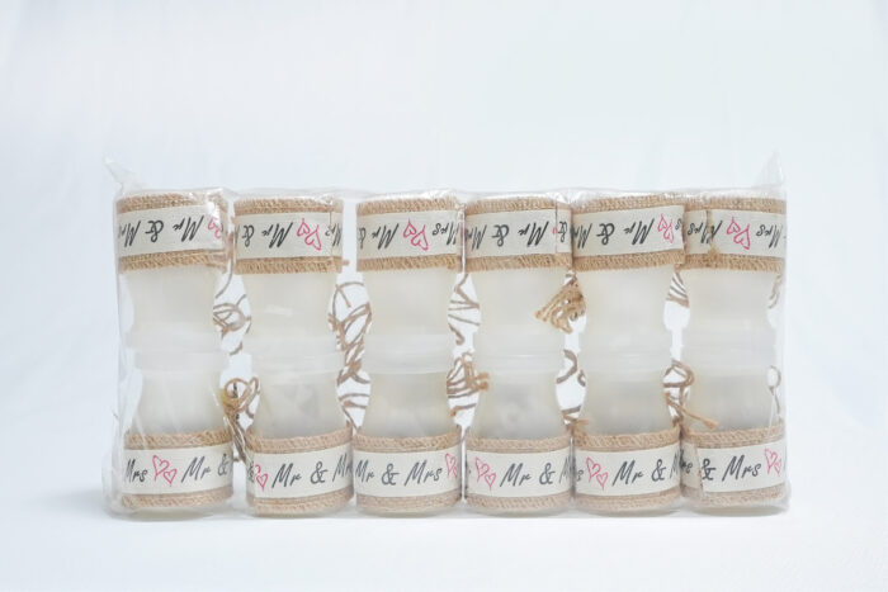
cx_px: 444
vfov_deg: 31.9
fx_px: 1036
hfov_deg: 46.4
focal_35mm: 42
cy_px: 296
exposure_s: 1/160
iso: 2500
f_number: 8
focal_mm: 28
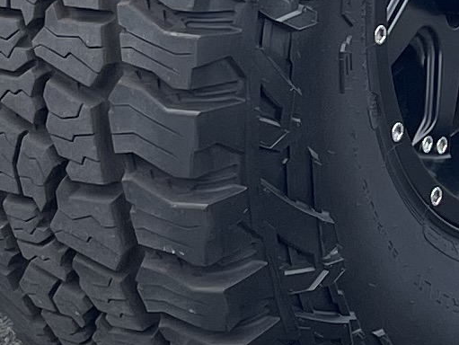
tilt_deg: -10.2
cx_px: 618
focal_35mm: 205
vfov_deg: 7.0
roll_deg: -2.1
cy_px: -334
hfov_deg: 9.5
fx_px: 2720
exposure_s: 1/963
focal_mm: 4.2
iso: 32
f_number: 1.6
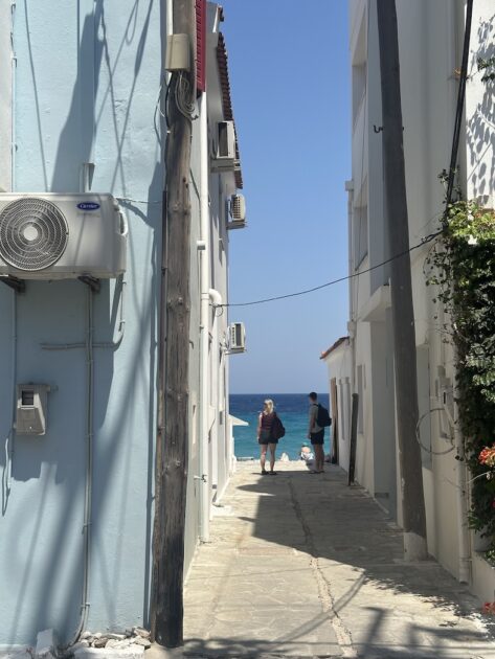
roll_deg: -0.2
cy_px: 330
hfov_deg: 30.3
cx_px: 248
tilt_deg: +4.1
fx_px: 915
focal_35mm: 48
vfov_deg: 39.6
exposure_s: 1/5882
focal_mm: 6.86
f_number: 1.78
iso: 64
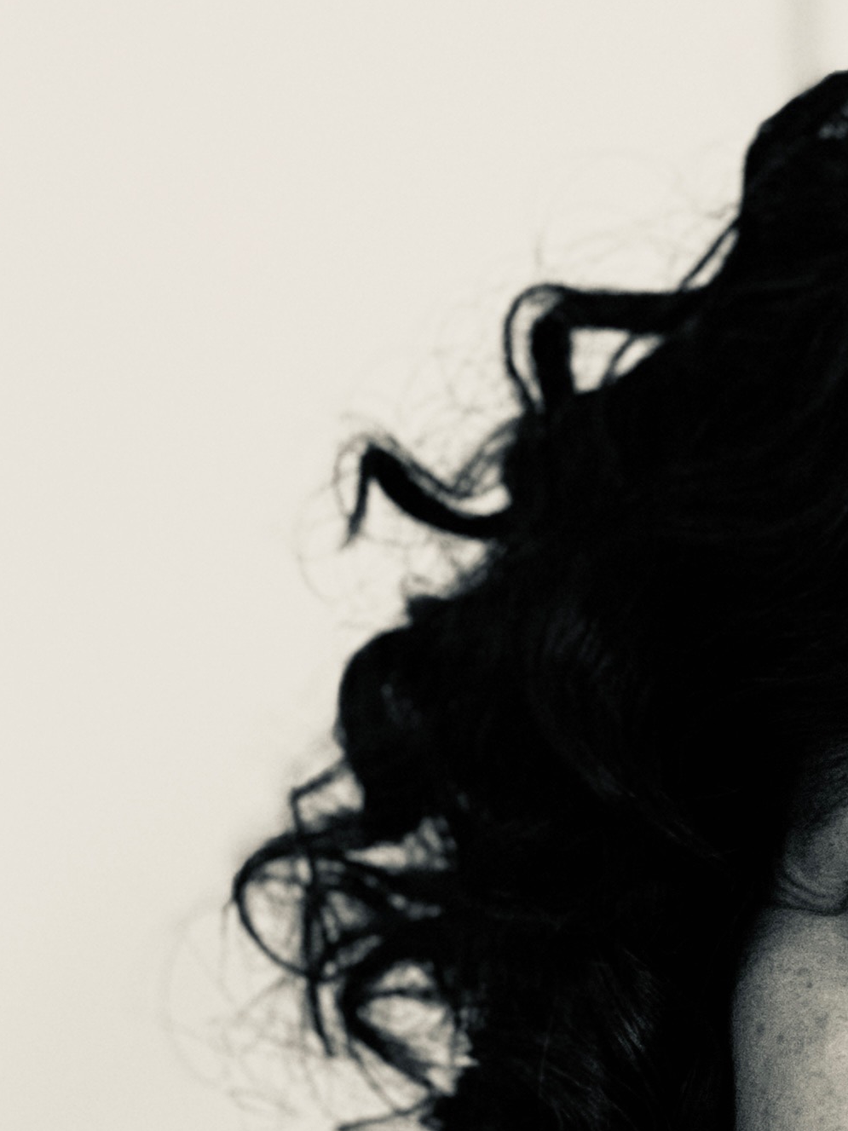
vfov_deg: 12.2
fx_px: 5162
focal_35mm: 158
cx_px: 1197
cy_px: 1386
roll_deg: -0.7
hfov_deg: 9.2
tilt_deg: -5.2
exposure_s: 1/60
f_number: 2.4
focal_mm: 6
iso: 400
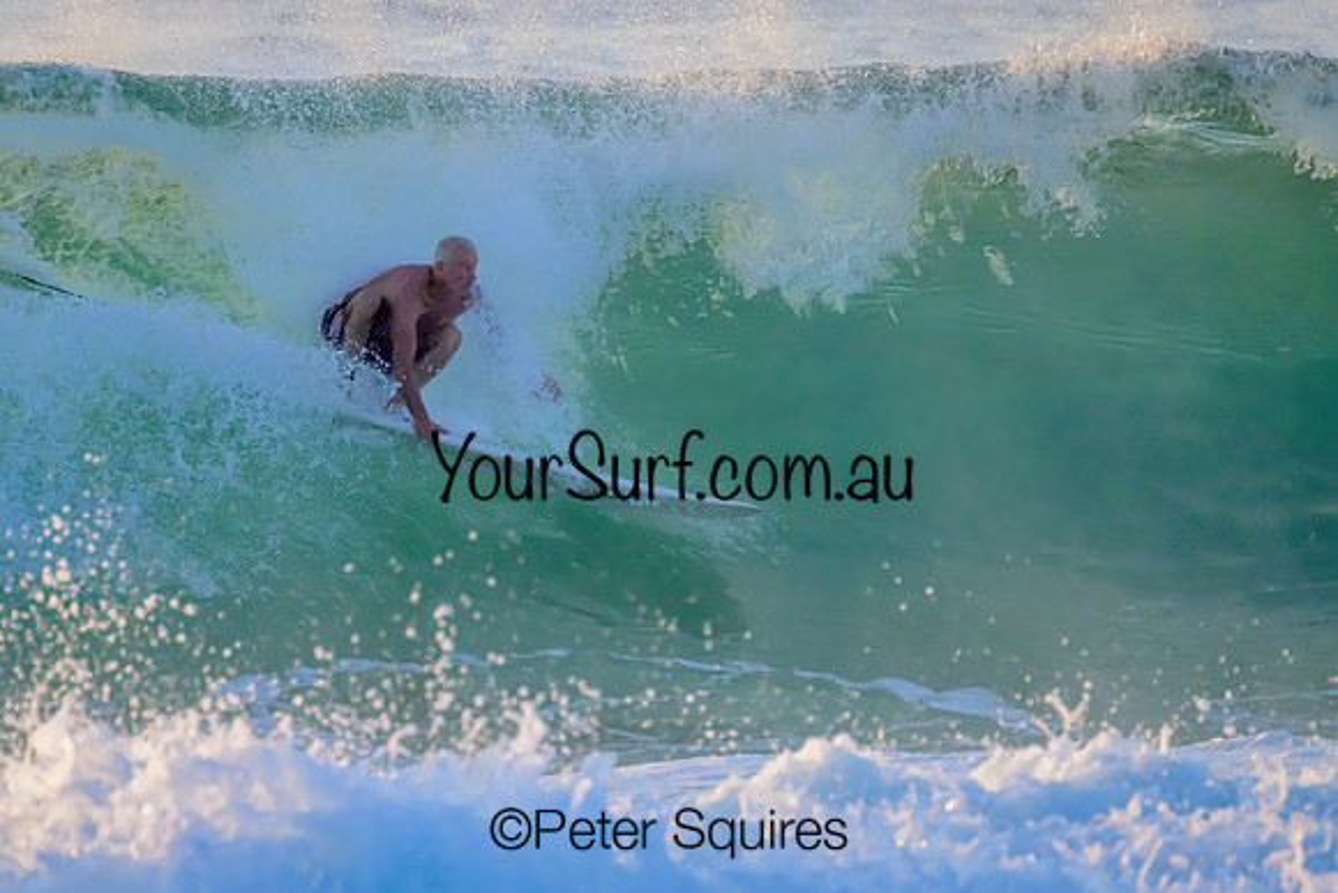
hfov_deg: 2.0
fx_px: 38249
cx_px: 599
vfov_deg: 1.3
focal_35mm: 1029
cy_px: 468
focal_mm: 800
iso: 3200
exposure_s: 1/1600
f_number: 11
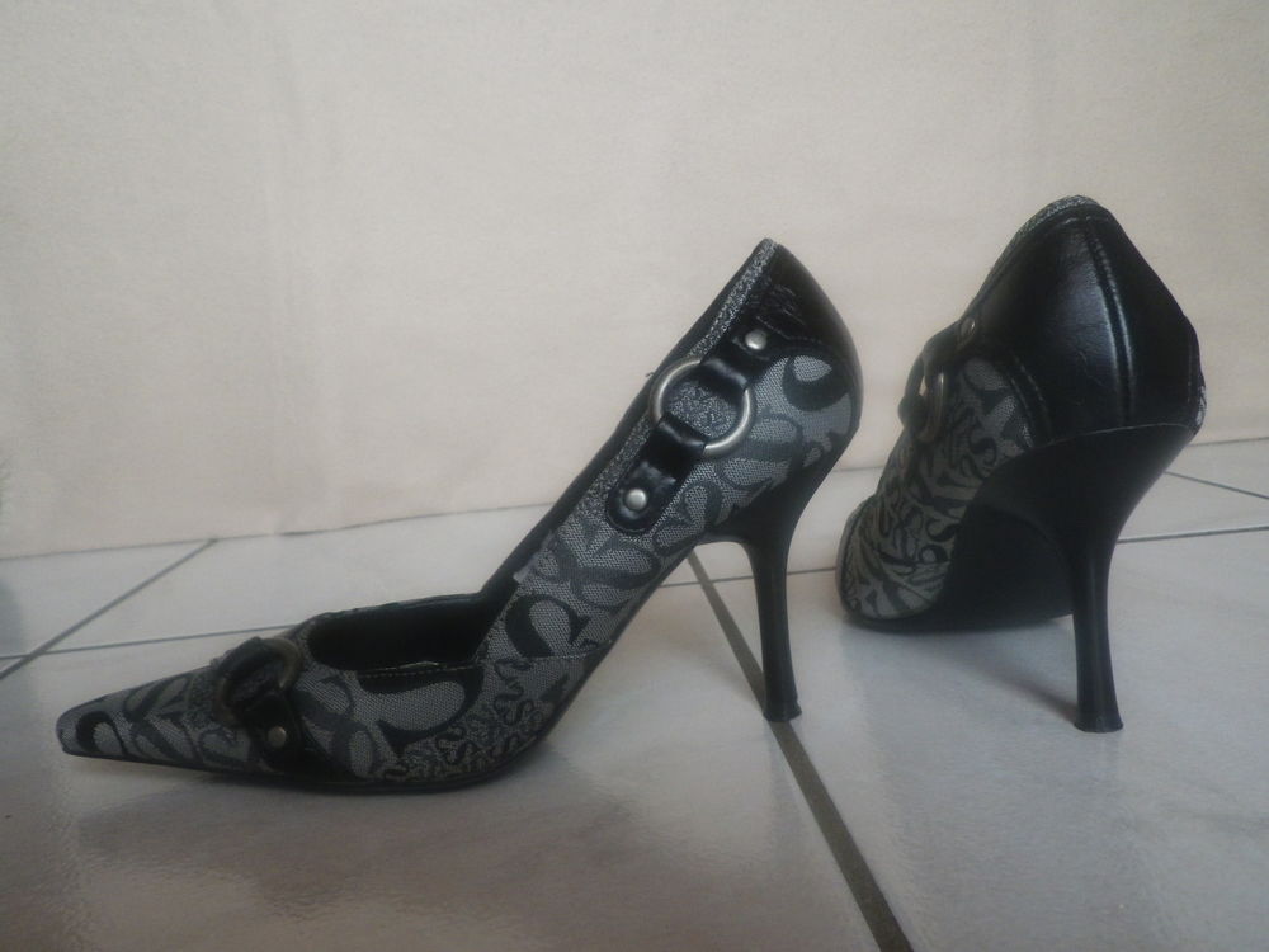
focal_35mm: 28
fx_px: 1026
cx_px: 634
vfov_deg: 49.7
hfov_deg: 63.4
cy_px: 476
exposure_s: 1/50
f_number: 3.5
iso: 200
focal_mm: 5
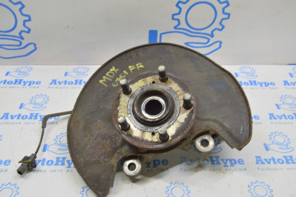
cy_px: 98
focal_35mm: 36
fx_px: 296
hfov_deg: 53.2
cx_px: 148
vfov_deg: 36.8
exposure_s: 1/20
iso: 400
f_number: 5.6
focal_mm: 24
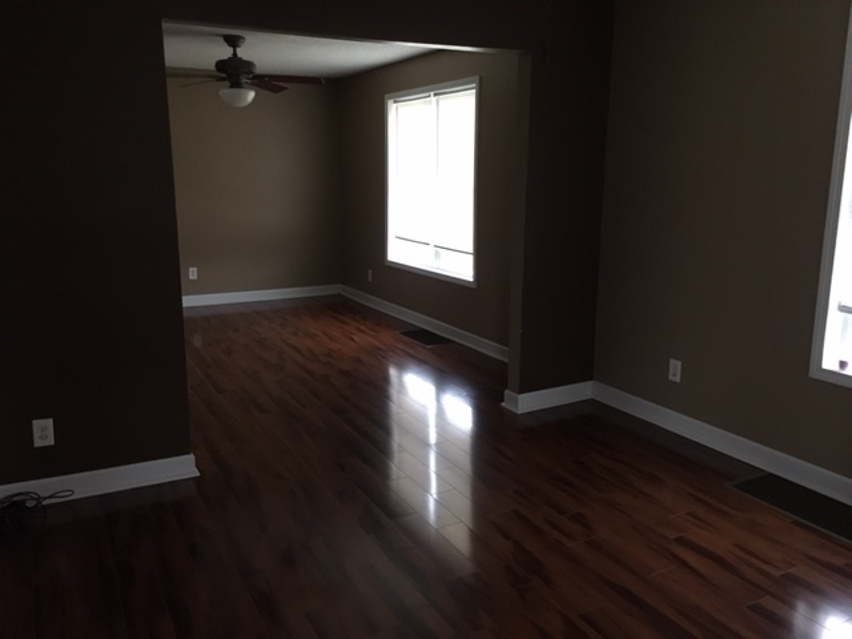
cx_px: 426
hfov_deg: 61.7
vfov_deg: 48.2
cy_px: 320
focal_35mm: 29
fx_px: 714
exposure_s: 1/15
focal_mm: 4.15
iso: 250
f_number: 2.2
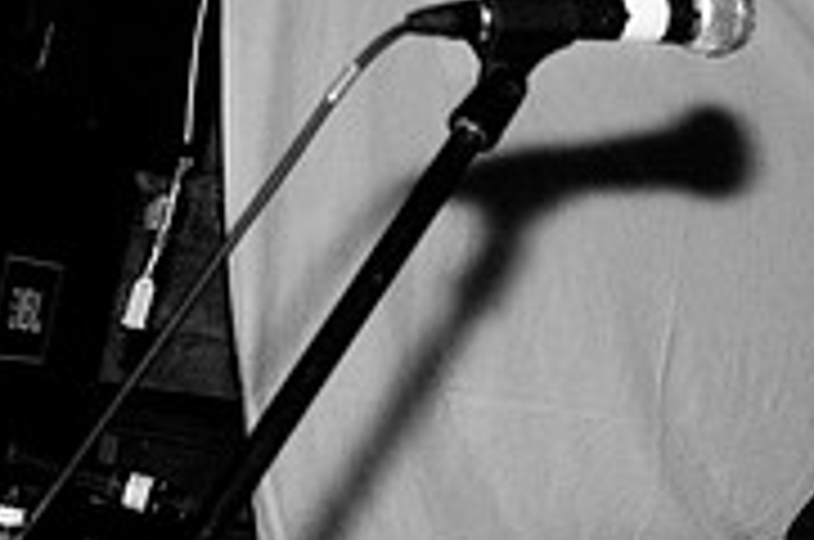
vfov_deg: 14.0
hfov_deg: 20.7
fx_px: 2167
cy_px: 529
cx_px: 769
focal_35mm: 96
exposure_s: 1/30
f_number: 2.8
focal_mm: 20
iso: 1000
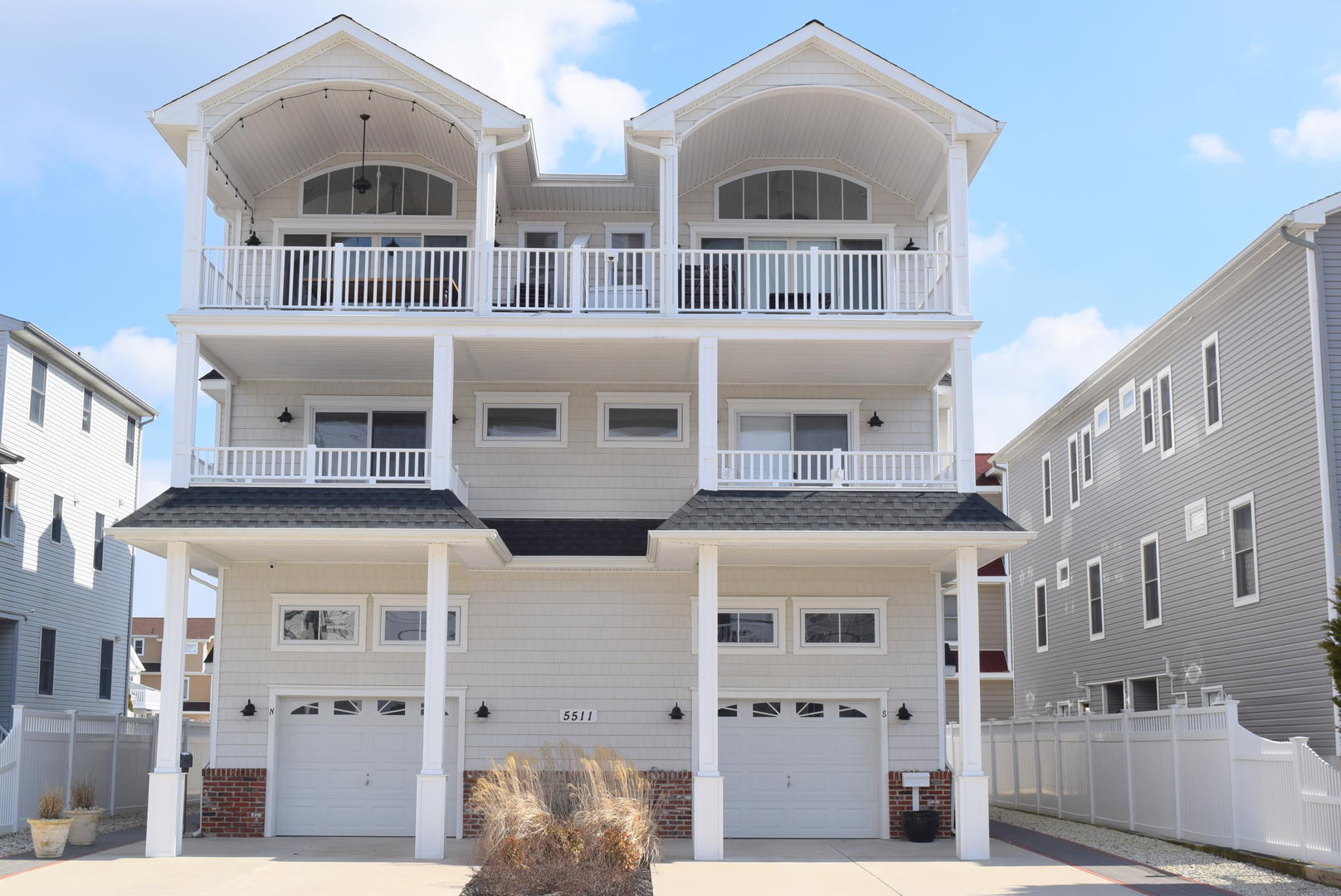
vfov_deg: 29.0
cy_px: 448
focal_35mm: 46
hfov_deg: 42.3
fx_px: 1733
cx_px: 670
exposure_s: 1/400
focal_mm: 31
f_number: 10
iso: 200
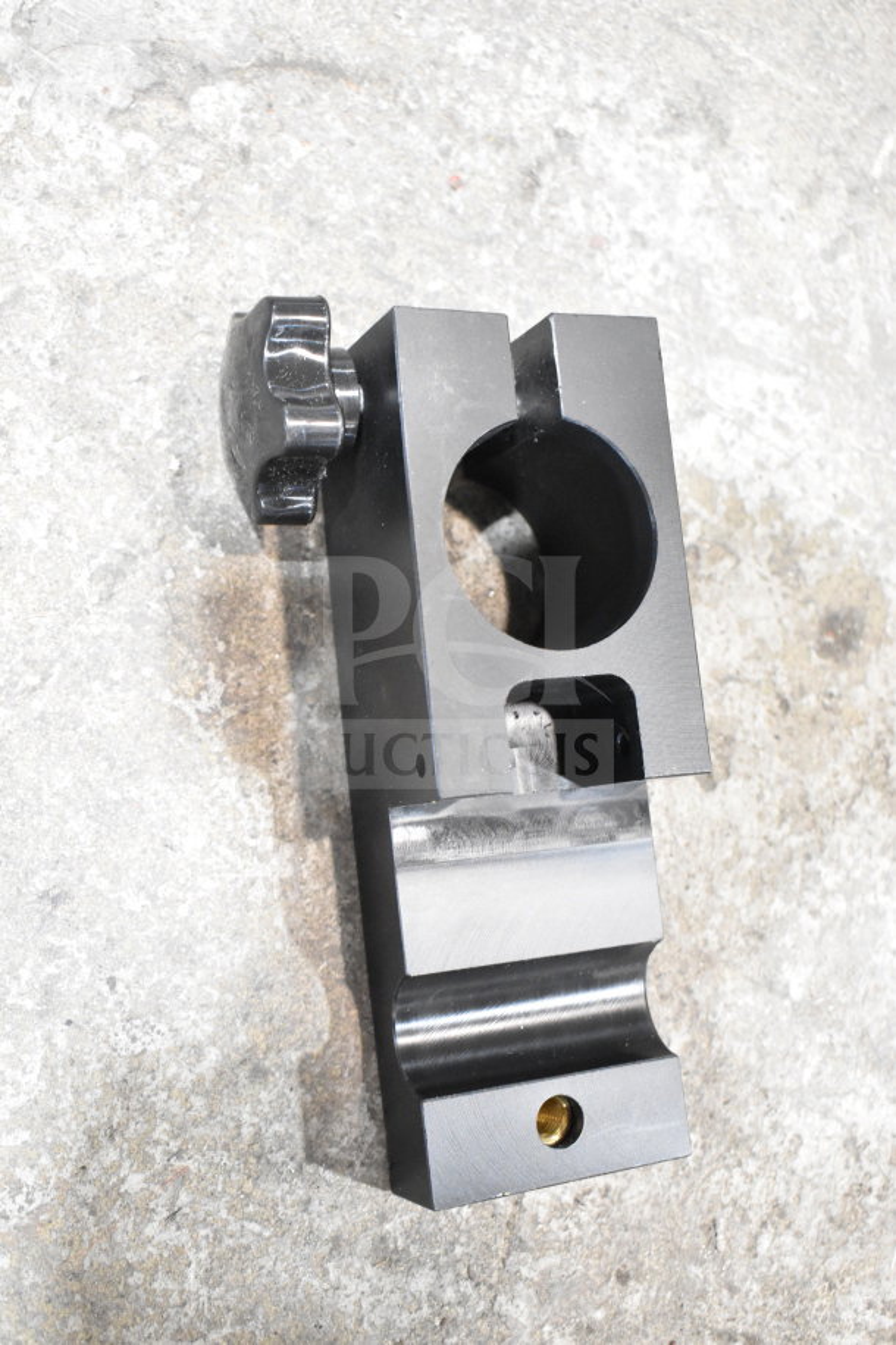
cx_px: 448
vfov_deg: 47.9
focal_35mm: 40
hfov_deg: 33.0
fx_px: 1512
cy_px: 672
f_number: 5.6
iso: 6400
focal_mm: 27
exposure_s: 1/125
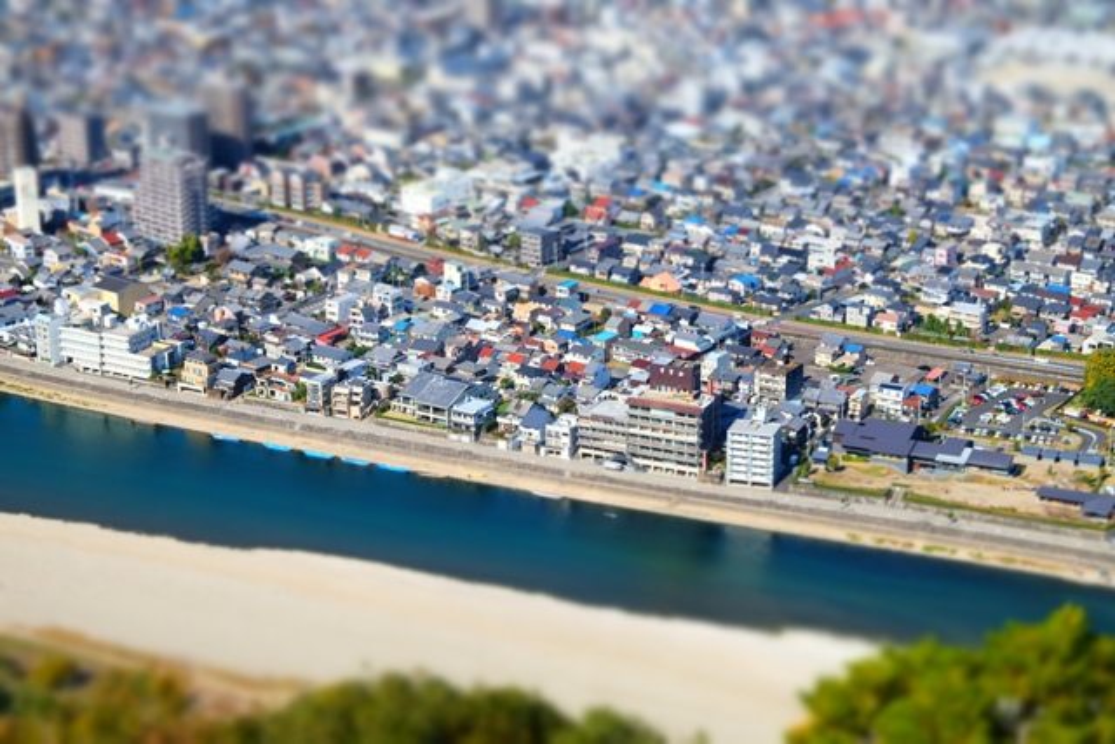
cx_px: 558
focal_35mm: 83
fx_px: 2571
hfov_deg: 24.5
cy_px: 372
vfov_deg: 16.5
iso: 200
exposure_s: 1/125
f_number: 13
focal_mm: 55
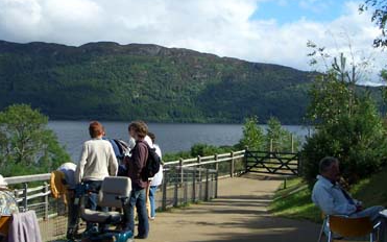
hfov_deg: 36.9
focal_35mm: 55
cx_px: 185
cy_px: 105
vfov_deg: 23.5
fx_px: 580
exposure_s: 1/640
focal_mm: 5.8
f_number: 4.3
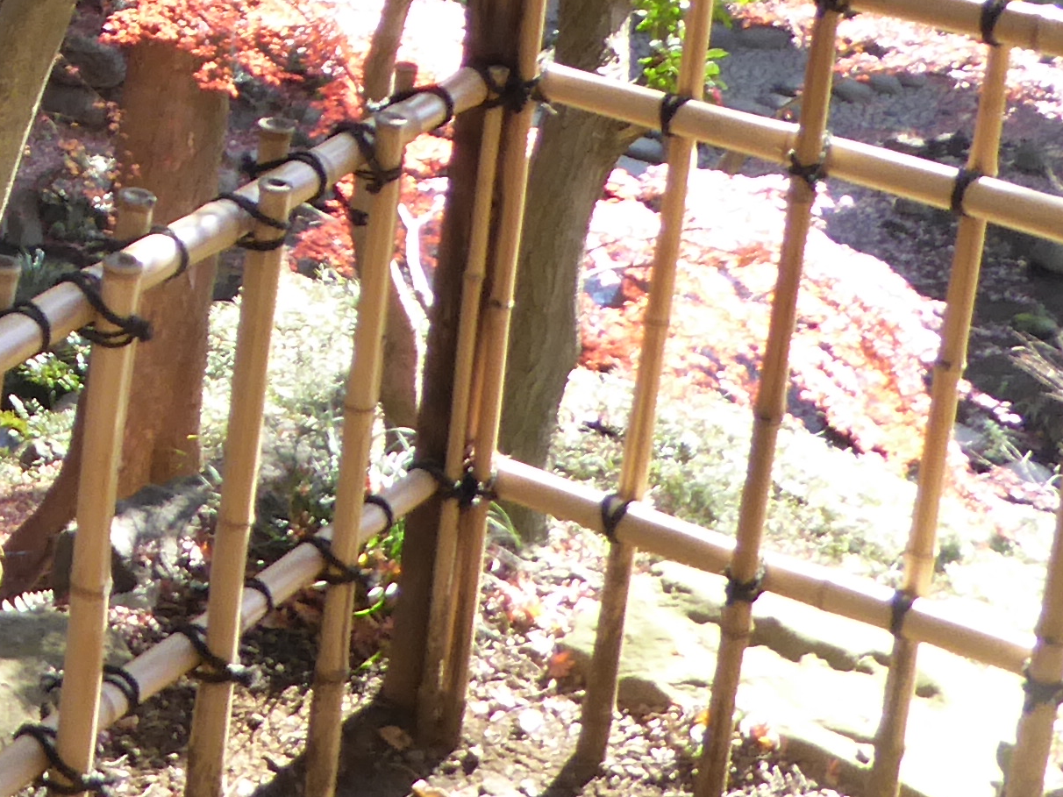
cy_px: -85
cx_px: -553
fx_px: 3102
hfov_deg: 17.4
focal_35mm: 101
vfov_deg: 14.3
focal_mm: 4.3
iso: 160
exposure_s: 1/60
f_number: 3.3
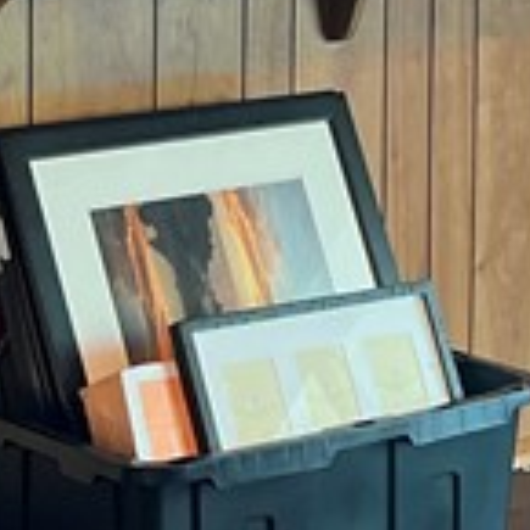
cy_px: -51
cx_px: 472
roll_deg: -0.8
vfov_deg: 10.7
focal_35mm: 162
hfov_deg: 10.7
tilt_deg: -6.5
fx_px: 2806
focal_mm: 5.7
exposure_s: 1/60
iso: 500
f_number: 1.5
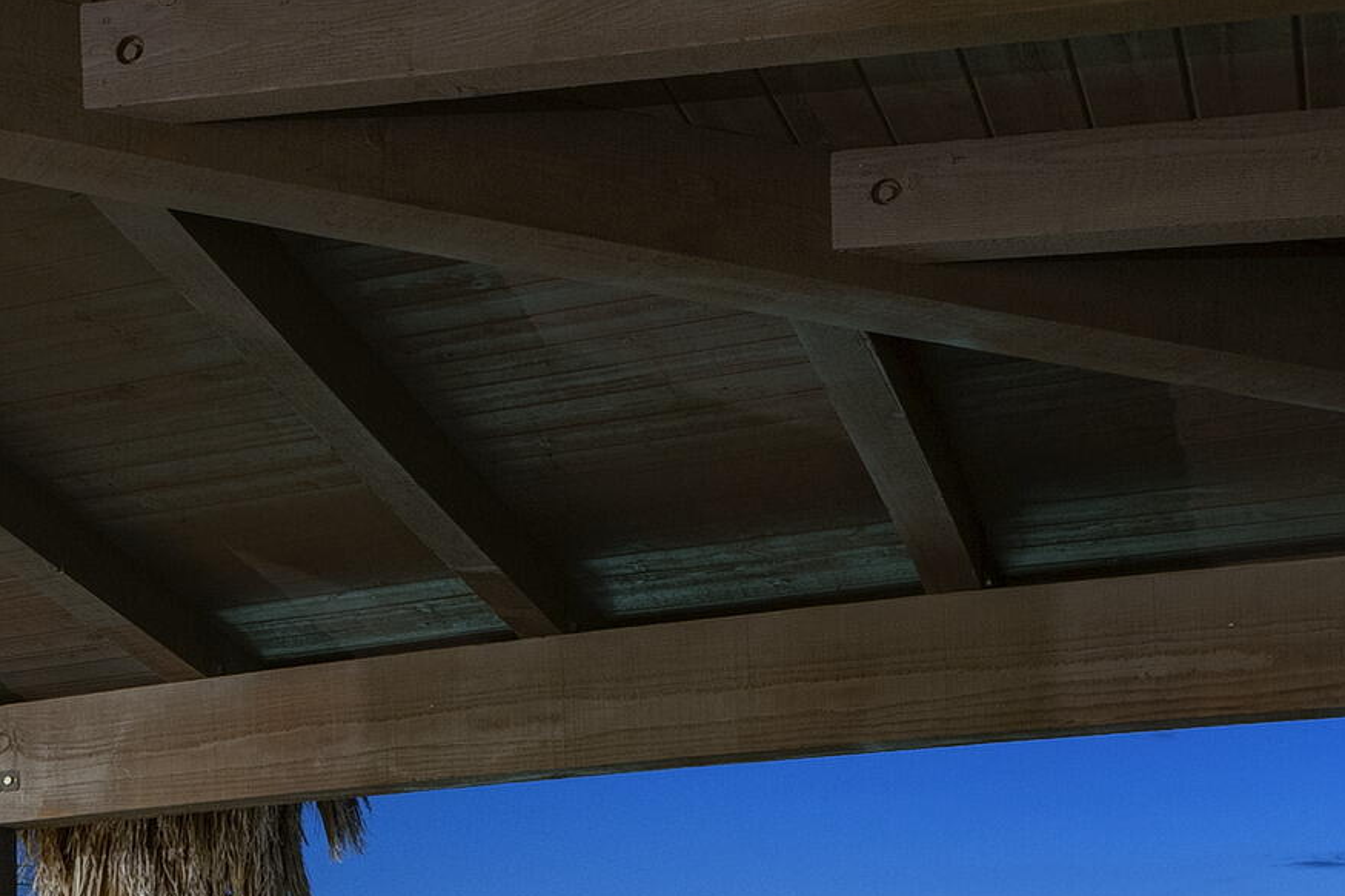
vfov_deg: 18.7
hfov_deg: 27.8
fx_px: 2391
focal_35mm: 64
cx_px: -235
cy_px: 1354
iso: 200
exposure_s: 13
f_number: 7.1
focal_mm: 20
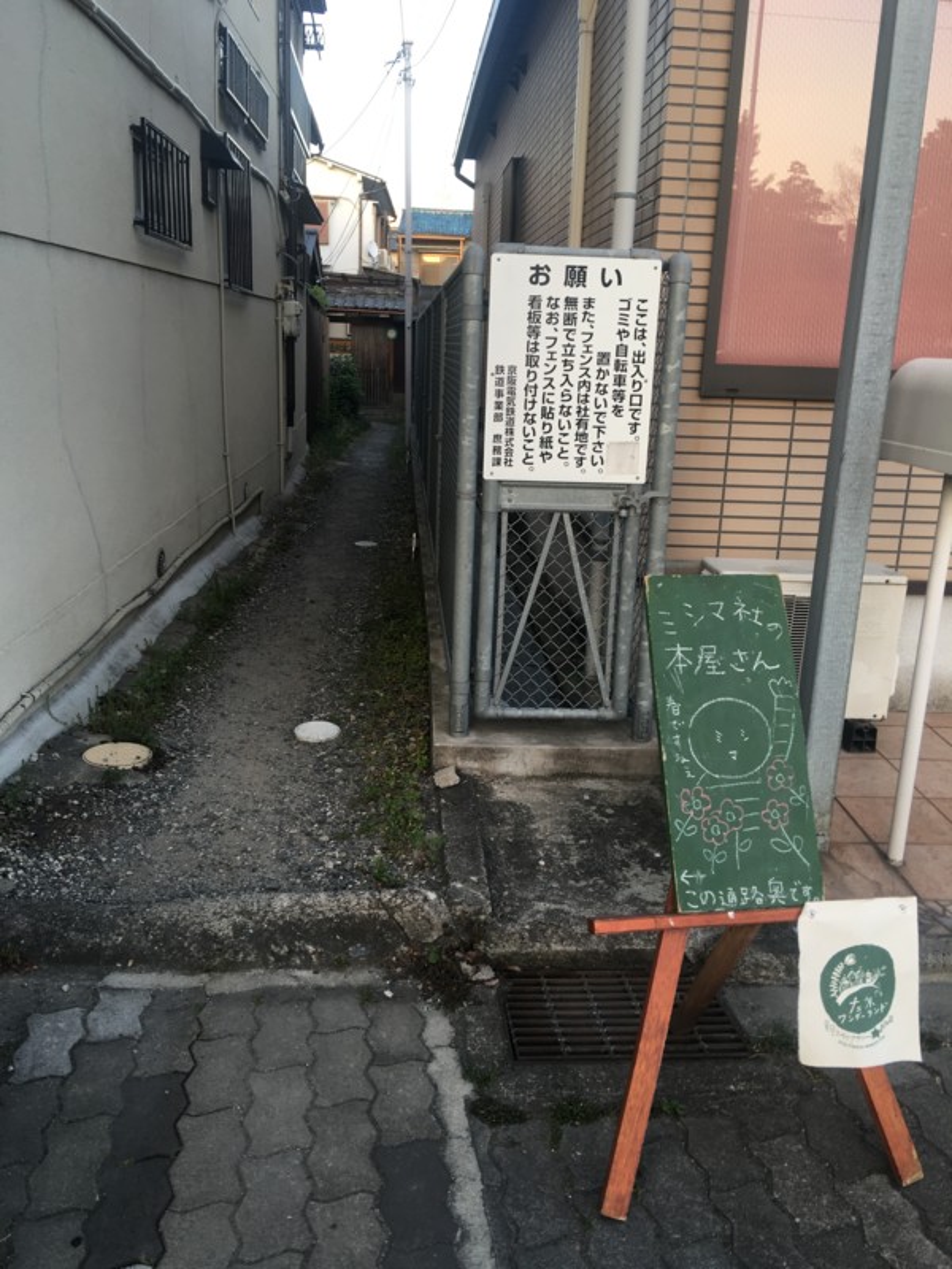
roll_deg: -1.6
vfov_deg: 61.7
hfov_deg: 48.2
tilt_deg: -13.2
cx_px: 476
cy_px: 634
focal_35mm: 29
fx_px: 1063
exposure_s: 1/60
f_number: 2.2
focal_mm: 4.15
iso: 25
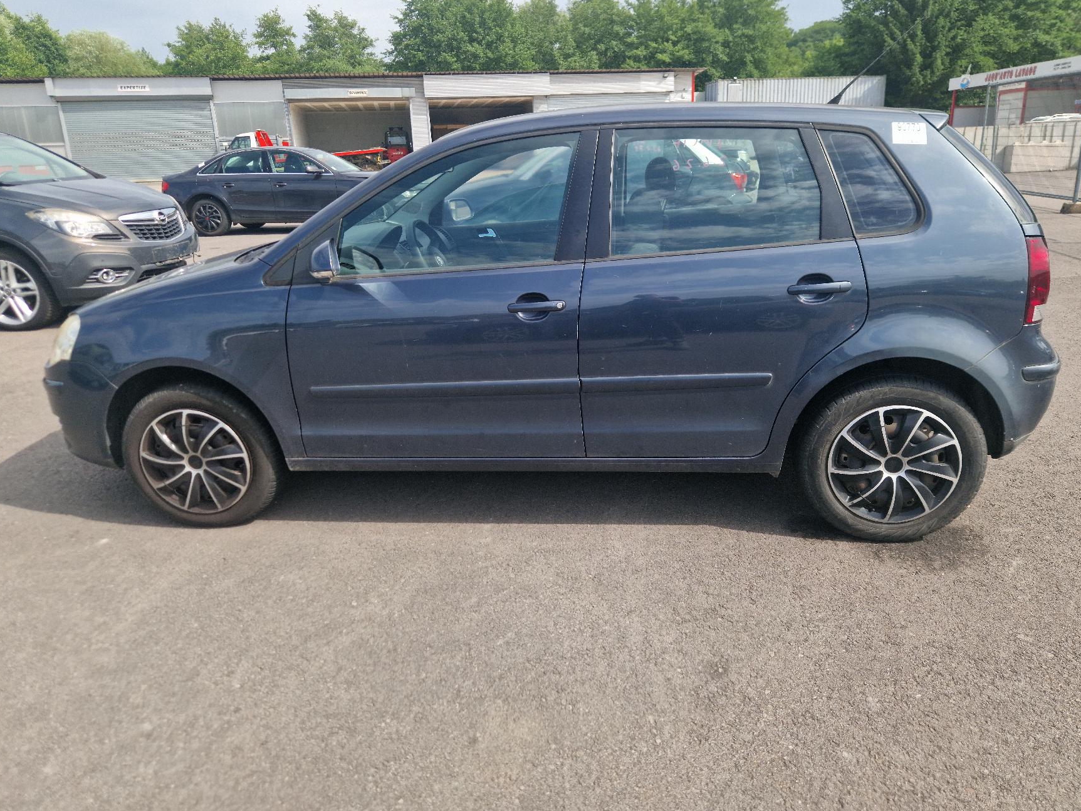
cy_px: 392
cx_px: 546
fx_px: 750
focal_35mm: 24
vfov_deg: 56.8
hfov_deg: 71.6
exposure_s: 1/909
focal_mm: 5.4
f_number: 1.8
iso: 50
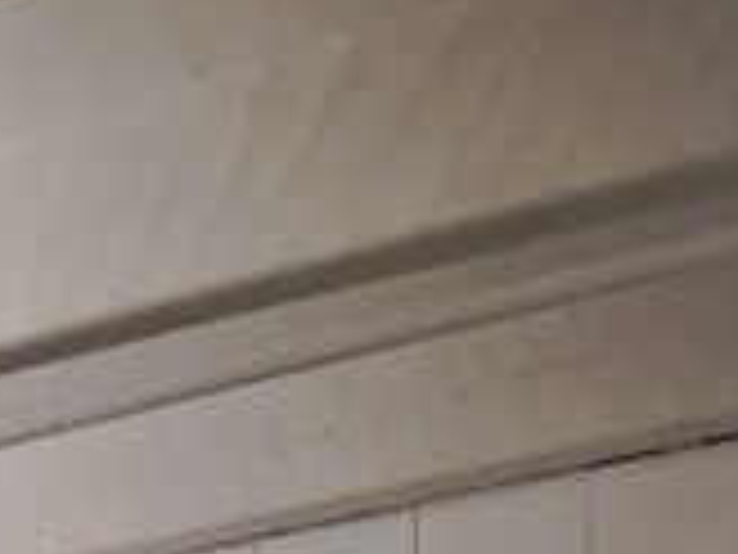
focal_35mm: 81
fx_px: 1727
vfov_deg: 12.1
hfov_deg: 21.5
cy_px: 1531
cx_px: -252
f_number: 2.2
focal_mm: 1.74
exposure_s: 1/50
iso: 200
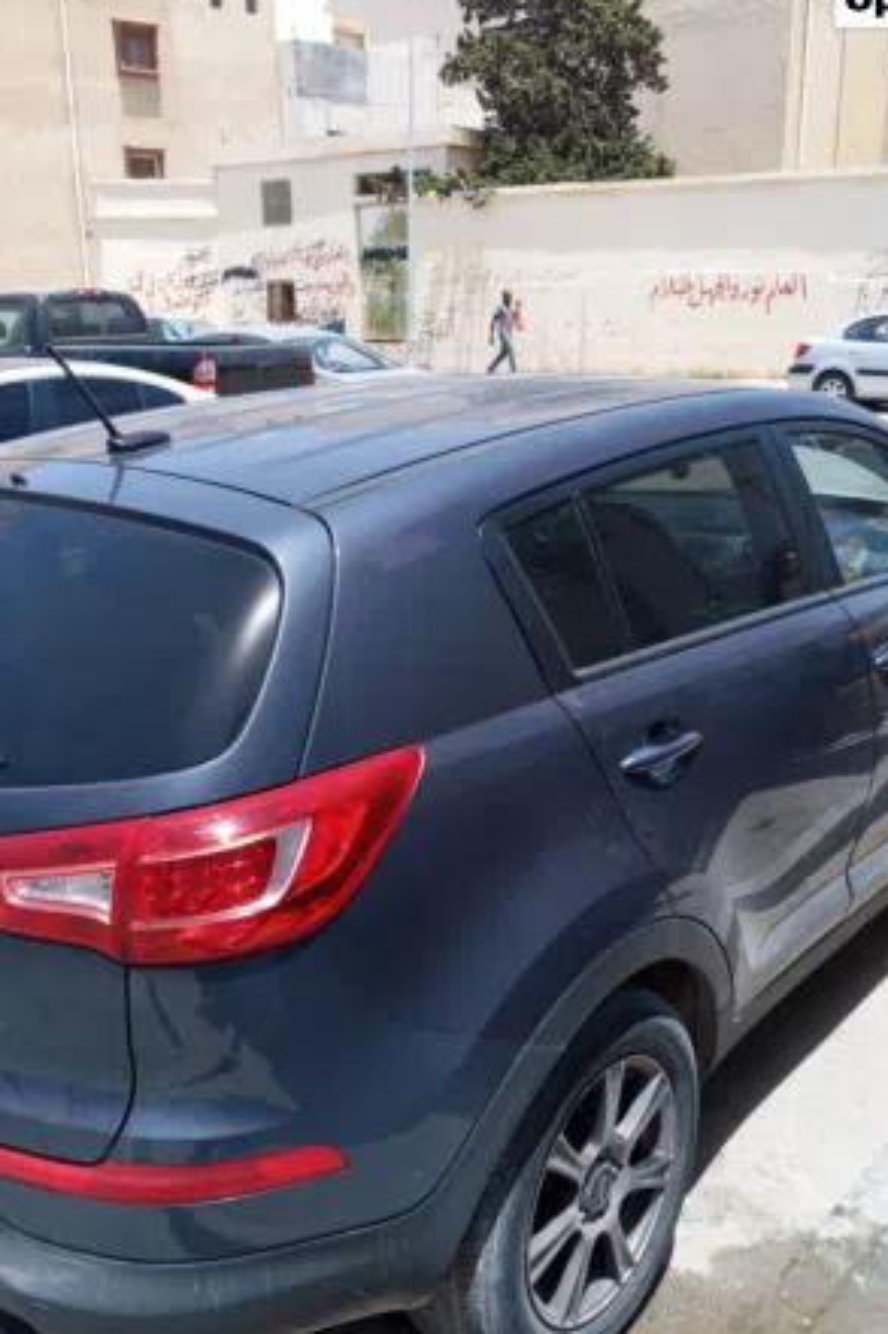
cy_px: 714
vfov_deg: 63.6
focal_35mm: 29
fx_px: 1074
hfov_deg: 44.9
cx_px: 461
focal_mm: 4.19
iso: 103
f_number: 1.6
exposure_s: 1/474
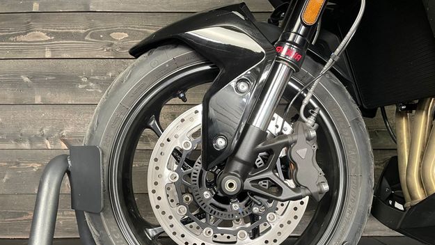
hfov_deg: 66.1
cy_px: 166
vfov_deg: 39.7
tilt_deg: -2.6
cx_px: 217
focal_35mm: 29
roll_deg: -0.4
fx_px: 335
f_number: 1.6
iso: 320
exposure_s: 1/50
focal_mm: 4.2
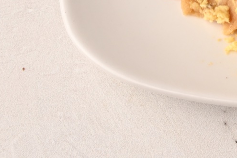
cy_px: -96
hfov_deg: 11.2
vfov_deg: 7.9
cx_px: 453
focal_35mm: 169
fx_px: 1112
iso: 250
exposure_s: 1/200
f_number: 13
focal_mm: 38
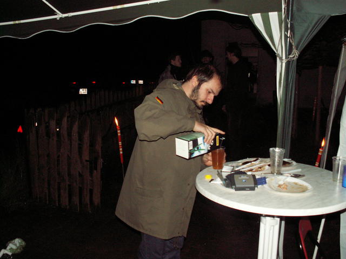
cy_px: 130
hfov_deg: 52.6
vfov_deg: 40.7
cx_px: 173
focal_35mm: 35
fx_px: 350
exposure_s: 1/40
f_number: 2.8
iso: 160
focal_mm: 5.86
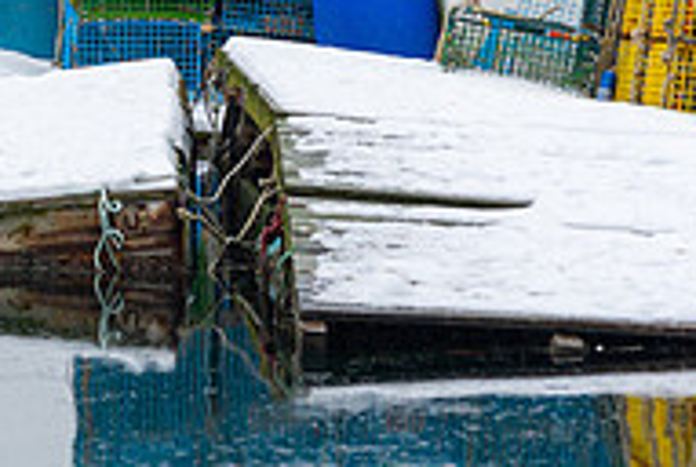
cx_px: -63
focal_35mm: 394
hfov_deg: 5.2
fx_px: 7629
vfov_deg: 3.5
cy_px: -156
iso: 500
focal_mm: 122
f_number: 7.1
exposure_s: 1/200
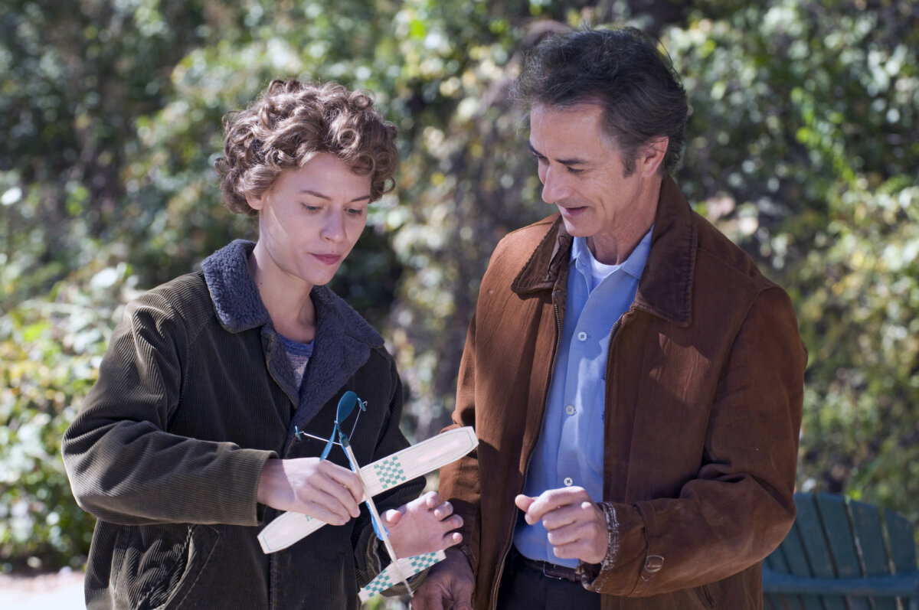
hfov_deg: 11.0
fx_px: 4781
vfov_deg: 7.3
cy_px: 305
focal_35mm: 188
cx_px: 460
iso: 250
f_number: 6.3
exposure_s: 1/200
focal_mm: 125
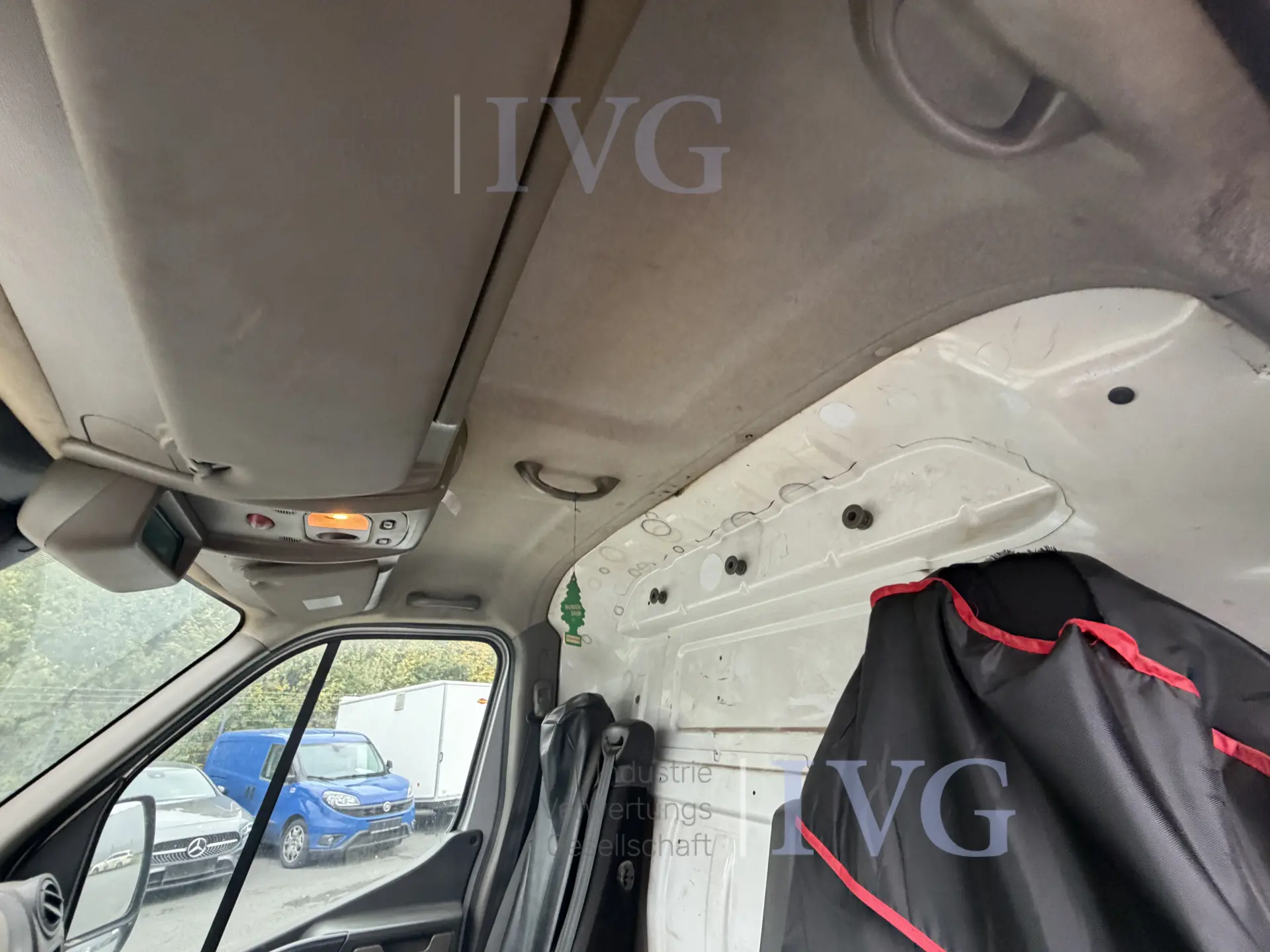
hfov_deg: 102.1
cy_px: 476
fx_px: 514
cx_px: 635
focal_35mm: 14
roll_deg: +0.8
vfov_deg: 85.7
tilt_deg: +29.1
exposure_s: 1/84
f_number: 2.2
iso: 320
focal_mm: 2.22
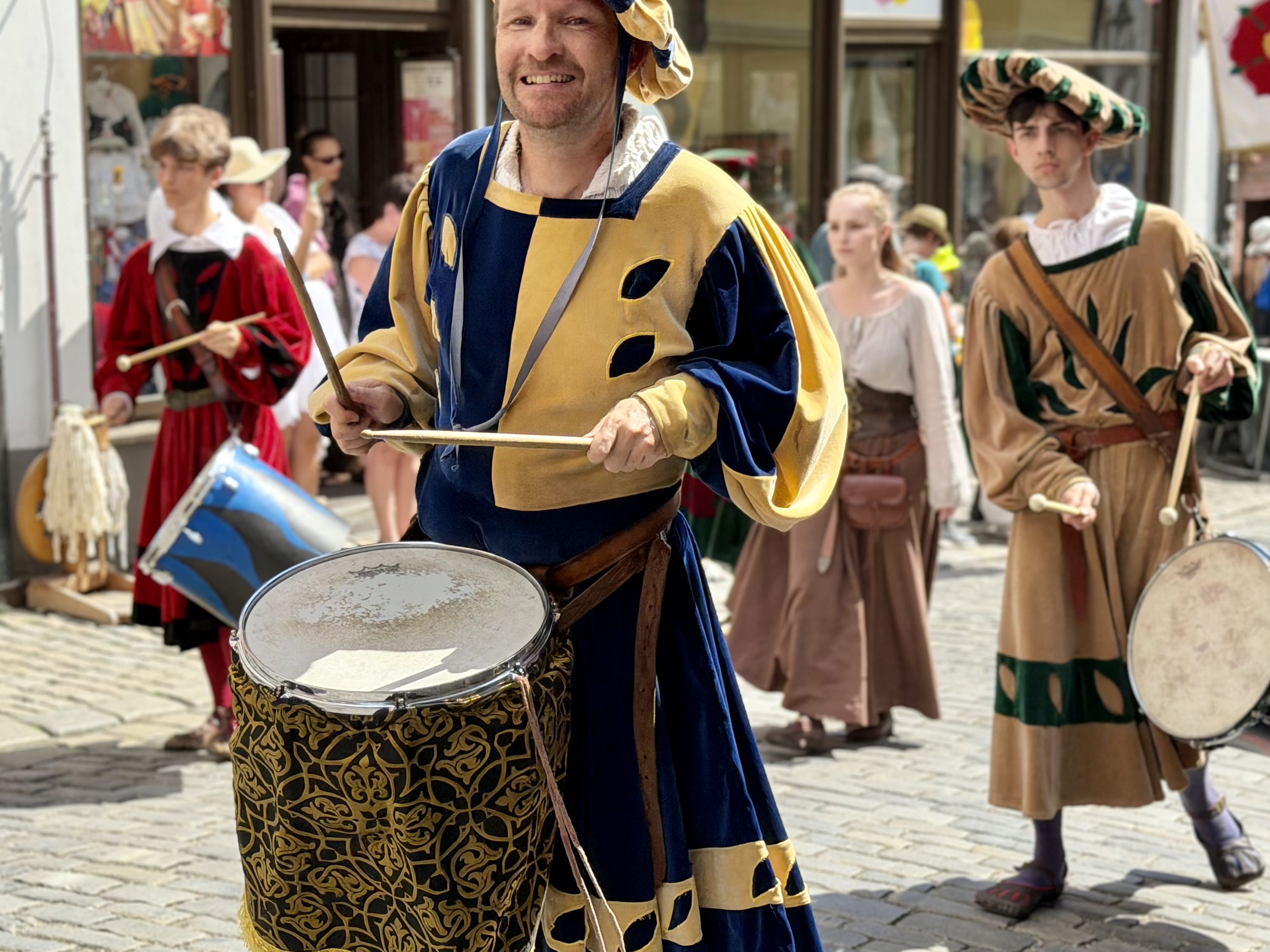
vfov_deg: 22.9
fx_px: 2348
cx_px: 569
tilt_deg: -9.9
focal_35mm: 64
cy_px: 431
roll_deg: +0.3
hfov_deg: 30.2
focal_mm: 6.76
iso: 80
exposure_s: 1/2976
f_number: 1.78
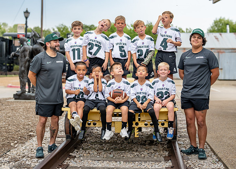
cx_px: 125
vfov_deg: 23.5
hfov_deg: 32.4
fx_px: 405
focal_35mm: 61
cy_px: 82
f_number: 2
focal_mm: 50
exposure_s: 1/800
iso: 500
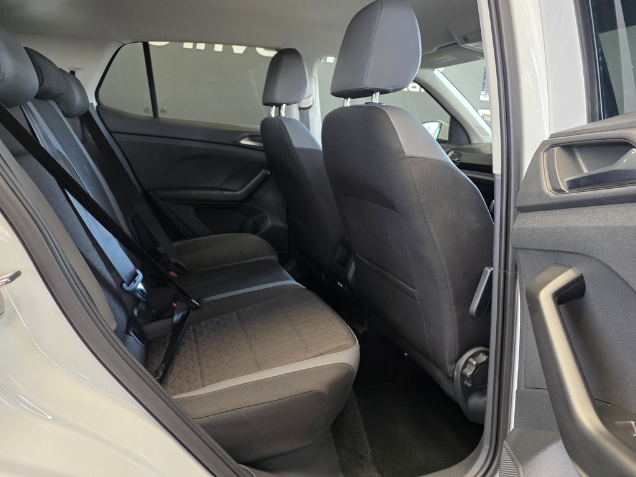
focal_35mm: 23
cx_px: 318
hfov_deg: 73.9
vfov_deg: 58.9
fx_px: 423
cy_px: 238
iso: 320
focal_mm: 6.25
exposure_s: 1/100
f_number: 1.7
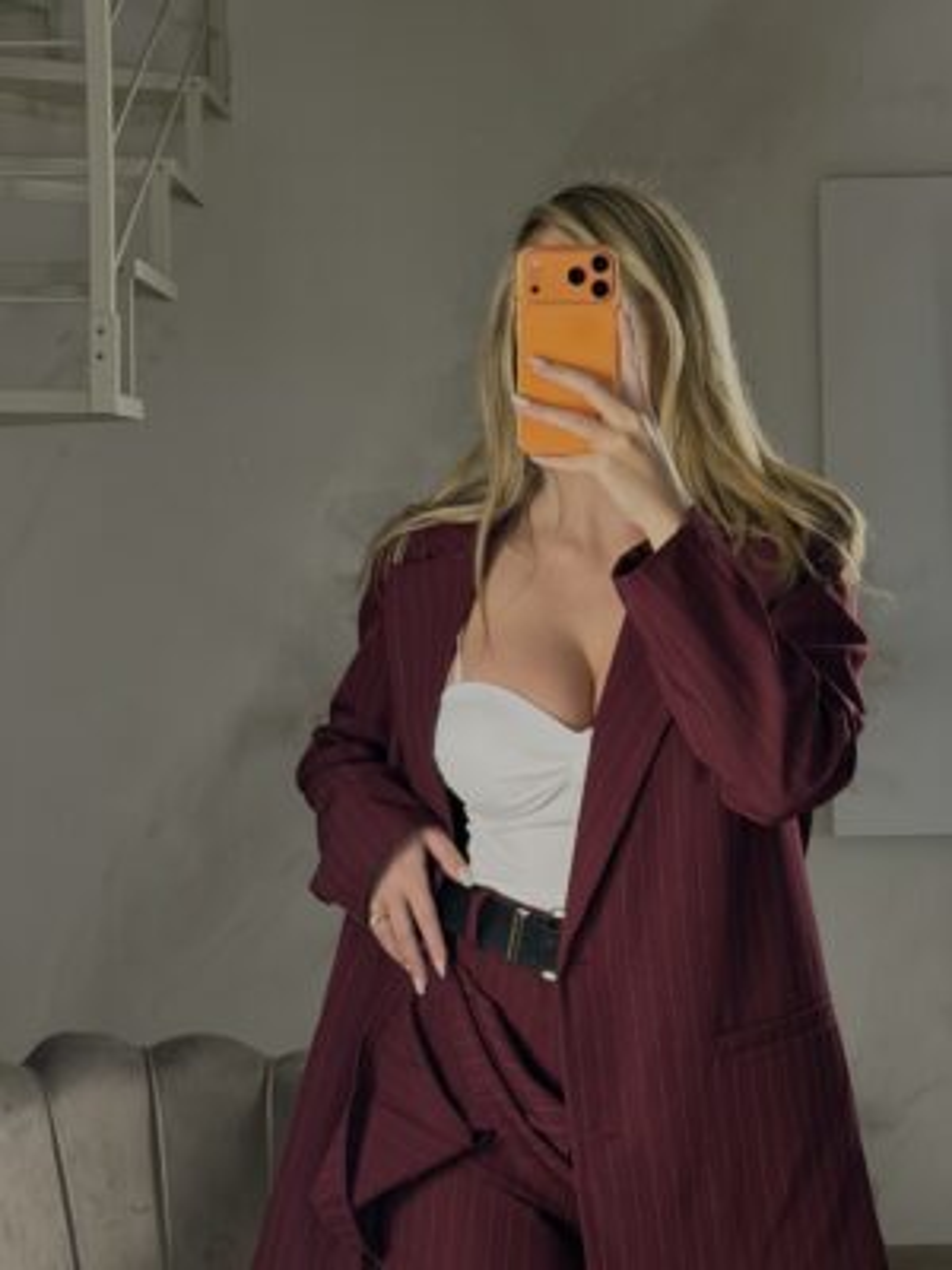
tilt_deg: -8.6
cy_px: 635
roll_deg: +0.5
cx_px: 476
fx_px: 1760
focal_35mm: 48
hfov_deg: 30.3
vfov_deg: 39.7
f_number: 1.78
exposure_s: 1/50
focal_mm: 6.76
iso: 64
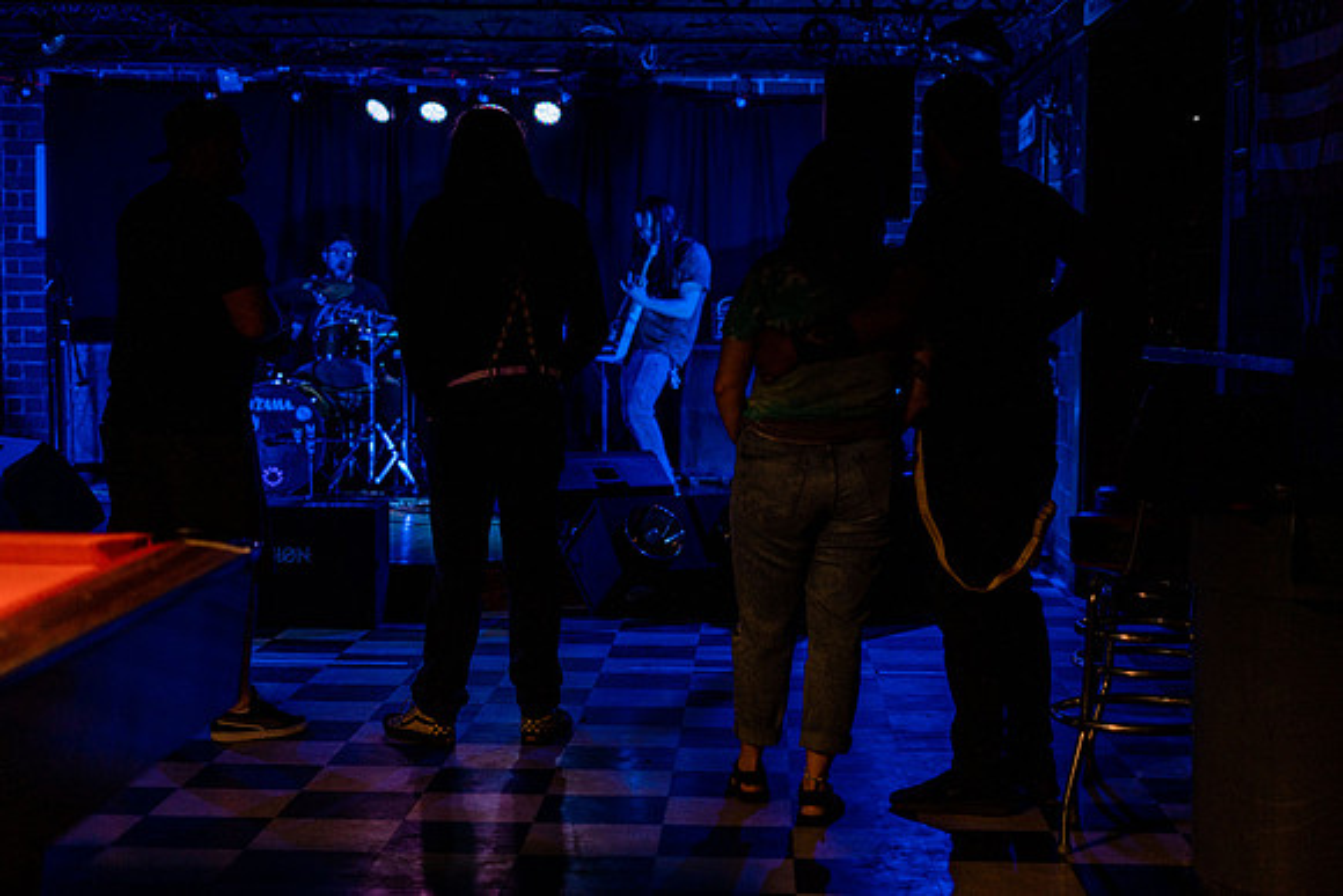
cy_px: 469
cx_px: 761
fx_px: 2135
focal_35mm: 57
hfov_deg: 34.9
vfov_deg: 23.7
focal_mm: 50
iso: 320
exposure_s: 1/250
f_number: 2.2
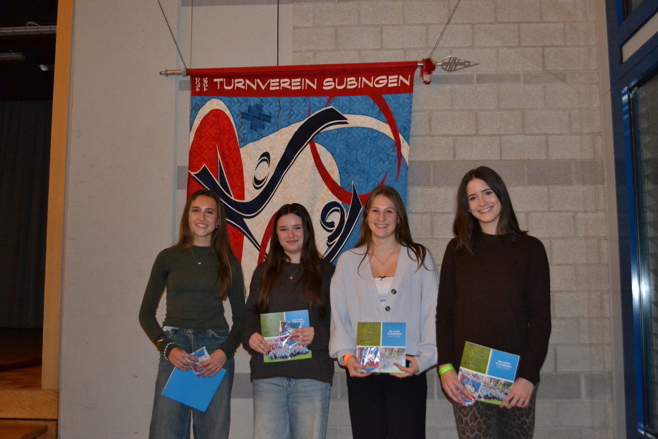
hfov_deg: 53.1
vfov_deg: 36.9
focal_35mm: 36
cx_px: 329
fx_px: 658
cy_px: 220
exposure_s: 1/60
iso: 3200
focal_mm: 24
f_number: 4
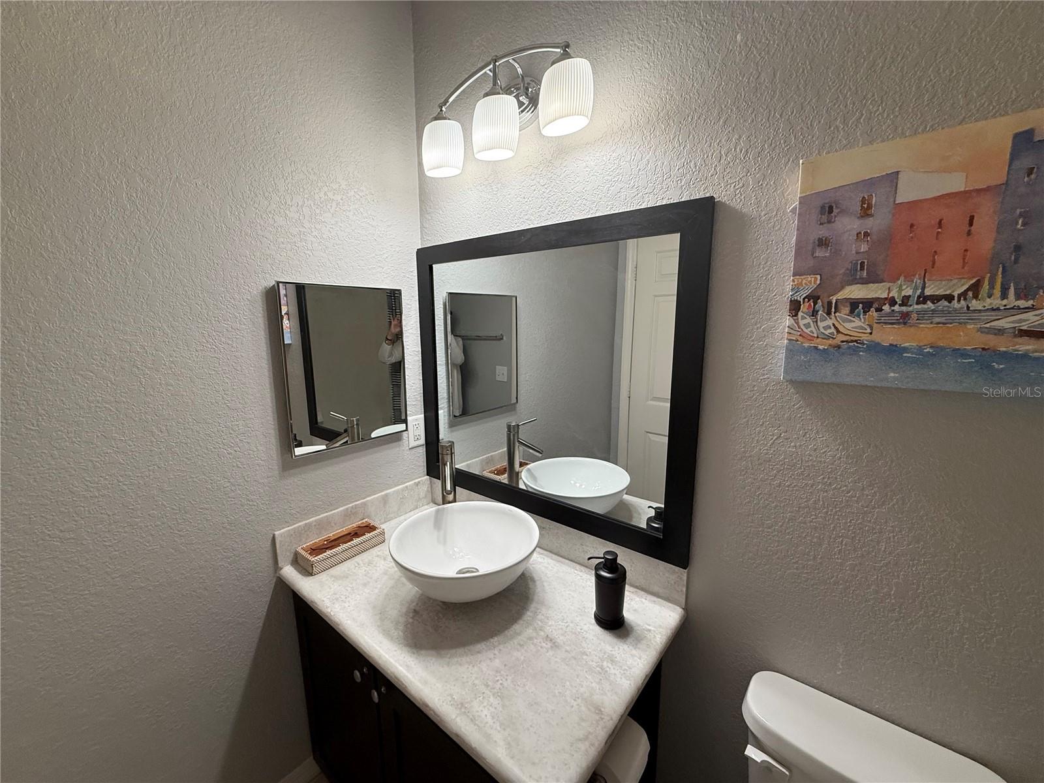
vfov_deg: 85.7
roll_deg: +0.1
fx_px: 422
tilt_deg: -10.1
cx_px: 522
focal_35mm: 14
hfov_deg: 102.1
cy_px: 392
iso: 160
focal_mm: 2.22
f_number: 2.2
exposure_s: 1/120
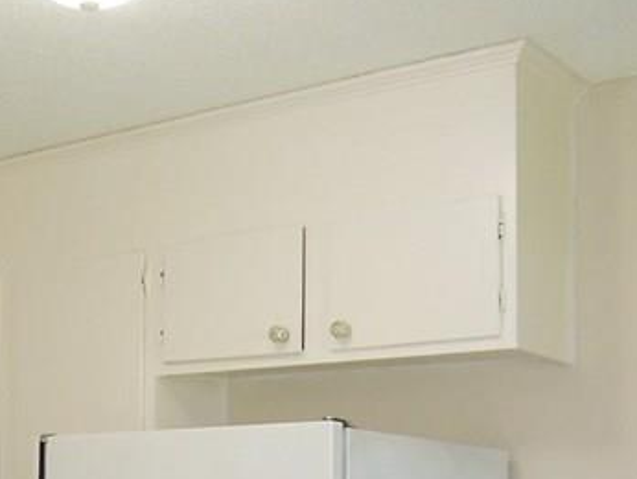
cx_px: 87
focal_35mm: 68
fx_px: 1252
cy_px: 490
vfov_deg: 20.9
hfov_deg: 27.7
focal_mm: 3.8
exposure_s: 1/40
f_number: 2.8
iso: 64
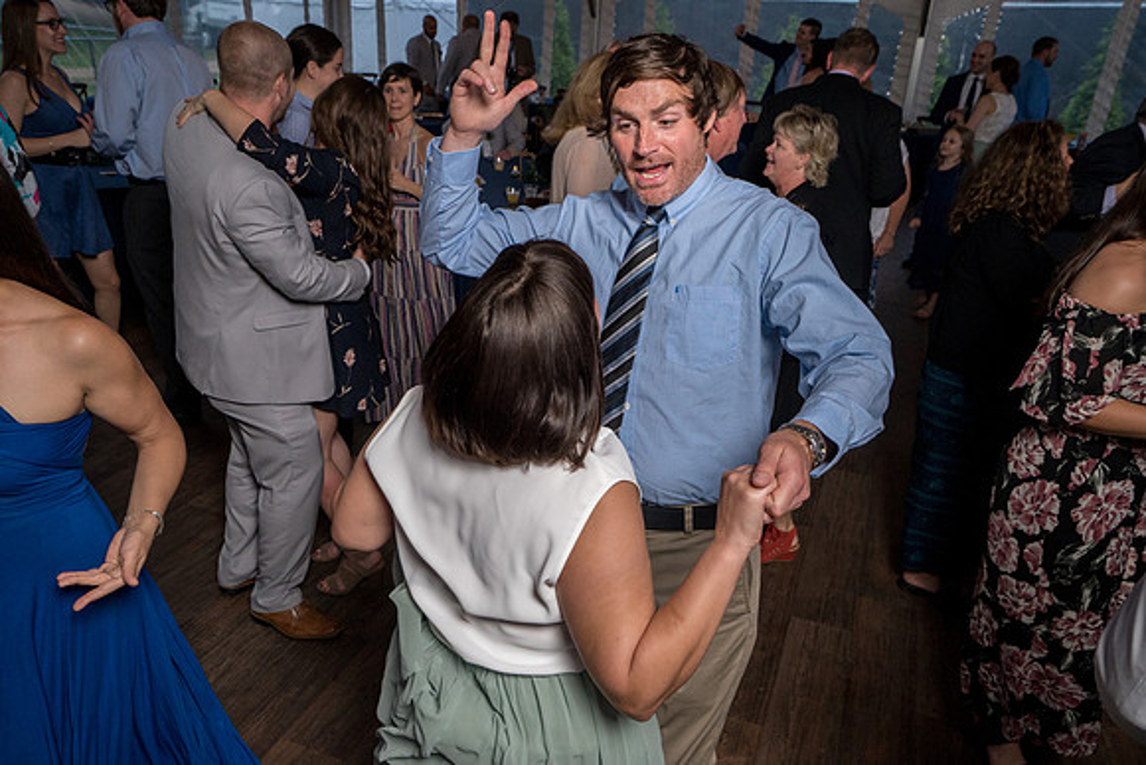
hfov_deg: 64.8
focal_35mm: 28
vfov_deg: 46.0
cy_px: 398
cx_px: 545
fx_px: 902
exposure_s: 1/200
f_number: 5.6
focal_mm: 27
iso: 2000
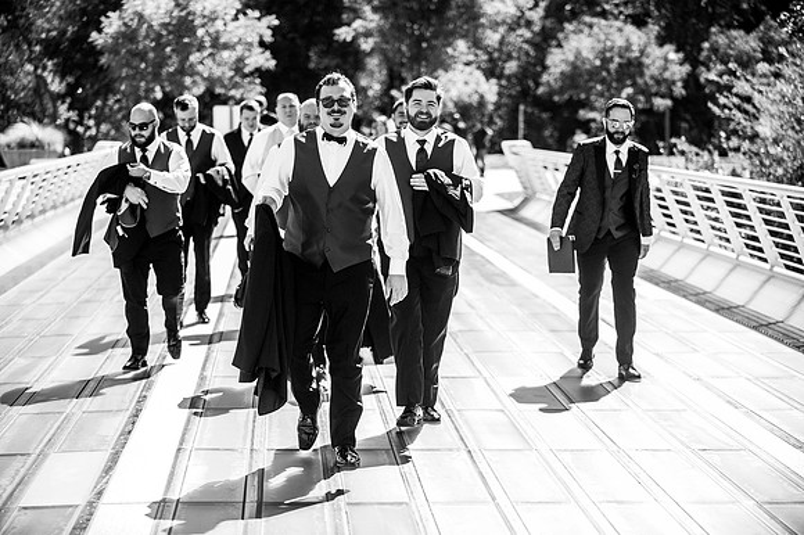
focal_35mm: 102
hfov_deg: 20.0
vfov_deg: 13.4
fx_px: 2277
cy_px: 268
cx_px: 402
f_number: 2.8
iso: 2000
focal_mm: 102
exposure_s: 1/8000
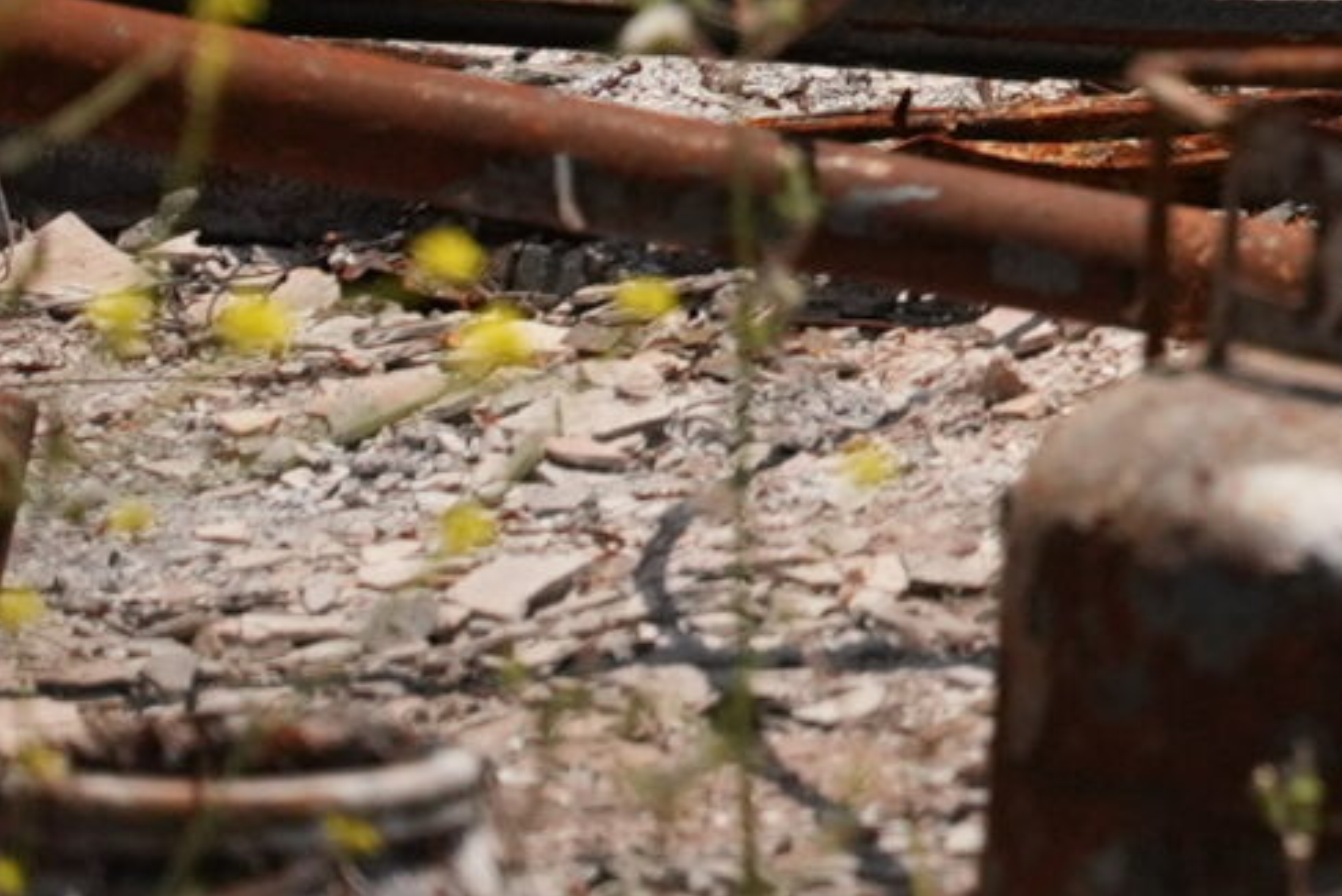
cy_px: -1325
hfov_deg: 5.4
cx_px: 3099
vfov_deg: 3.7
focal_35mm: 367
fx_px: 13689
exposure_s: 1/800
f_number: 2.8
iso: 800
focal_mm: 70
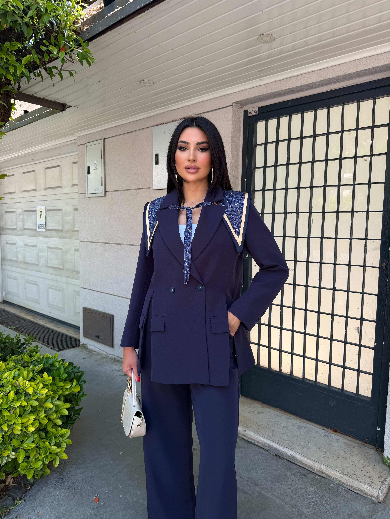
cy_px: 260
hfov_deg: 56.8
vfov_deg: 71.6
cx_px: 195
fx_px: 361
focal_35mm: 24
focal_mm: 6.76
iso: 80
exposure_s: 1/325
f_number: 1.78
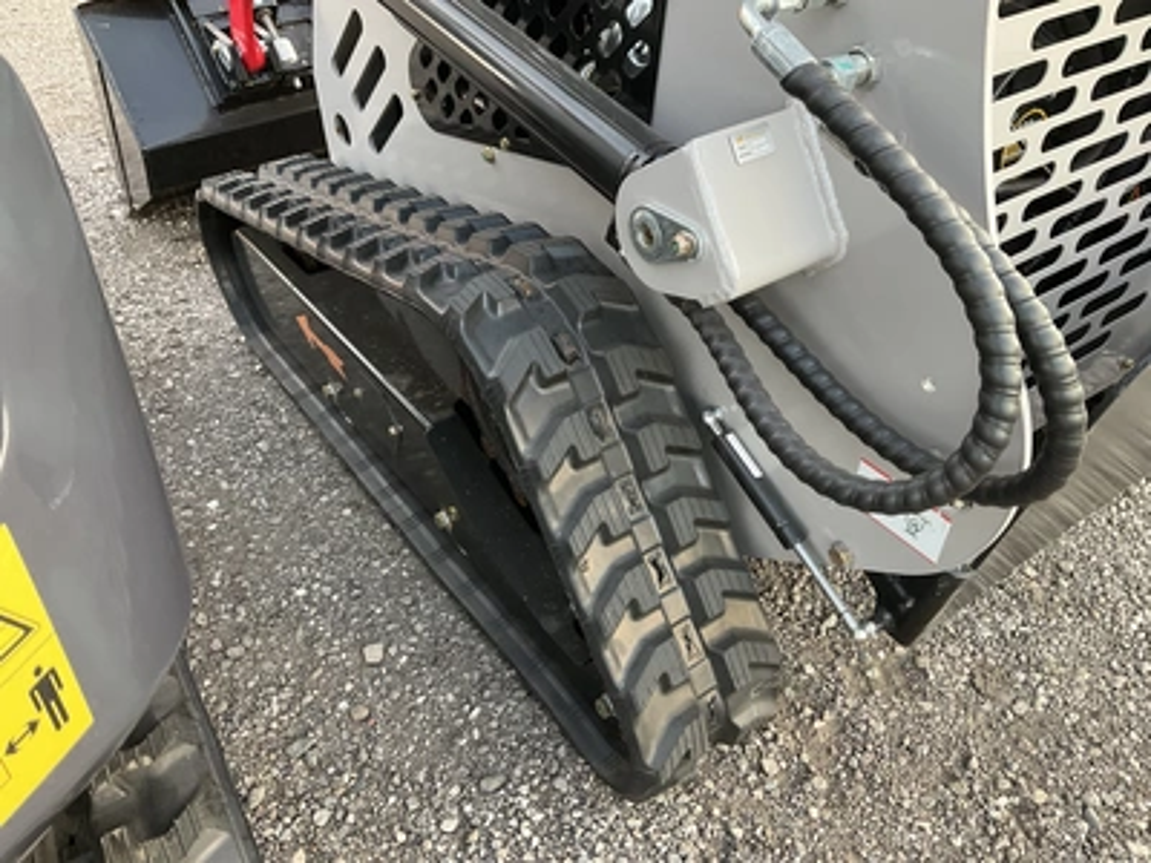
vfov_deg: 48.2
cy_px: 432
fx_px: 964
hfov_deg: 61.7
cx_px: 576
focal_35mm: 29
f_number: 1.8
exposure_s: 1/74
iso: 64
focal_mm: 3
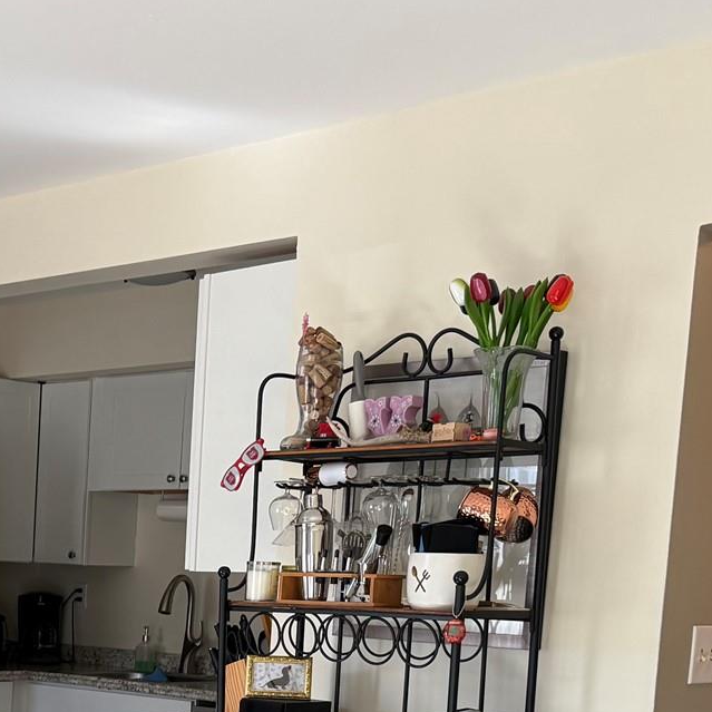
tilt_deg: -8.4
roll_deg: -2.4
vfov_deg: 23.8
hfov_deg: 24.0
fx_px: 1582
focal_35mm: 68
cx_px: -29
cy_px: 780
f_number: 1.78
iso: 160
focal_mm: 6.76
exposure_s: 1/212
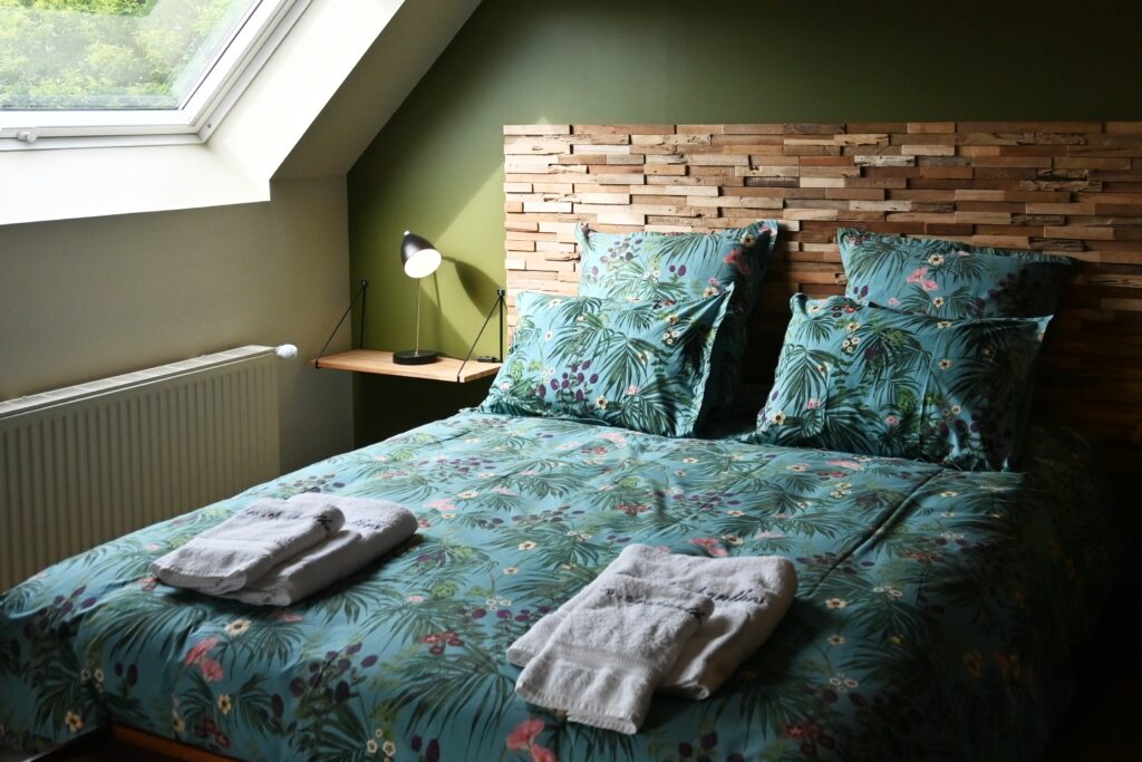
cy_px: 381
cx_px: 571
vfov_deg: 53.1
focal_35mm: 24
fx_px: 761
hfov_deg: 73.7
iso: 320
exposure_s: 1/250
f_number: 4
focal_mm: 16
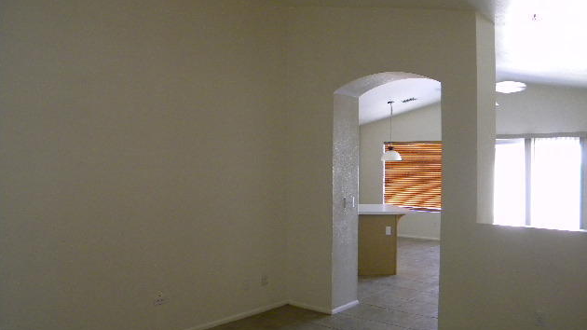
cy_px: 171
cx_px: 296
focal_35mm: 31
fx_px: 482
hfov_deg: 62.6
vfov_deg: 37.7
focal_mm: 5
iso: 400
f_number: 3.5
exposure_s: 1/29.3
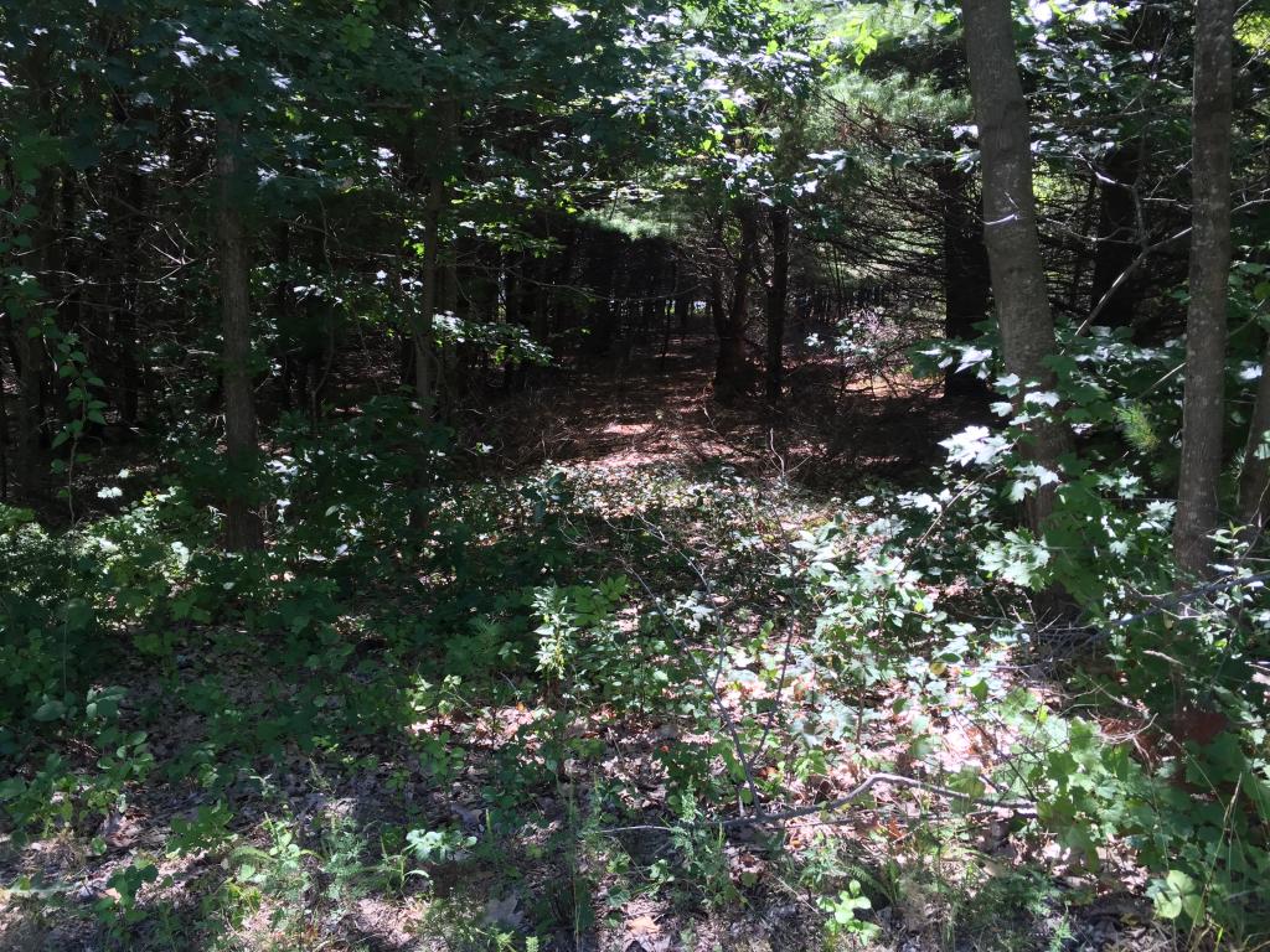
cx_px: 635
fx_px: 1064
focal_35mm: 29
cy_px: 476
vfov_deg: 48.2
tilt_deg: -14.2
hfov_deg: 61.7
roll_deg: -2.0
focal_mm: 4.15
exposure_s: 1/120
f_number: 2.2
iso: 40
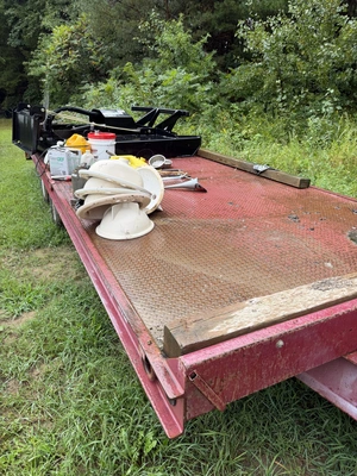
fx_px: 330
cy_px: 238
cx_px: 178
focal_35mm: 24
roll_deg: -1.0
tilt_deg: -27.4
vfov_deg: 71.6
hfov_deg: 56.8
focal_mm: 6.76
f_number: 1.78
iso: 64
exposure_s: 1/139
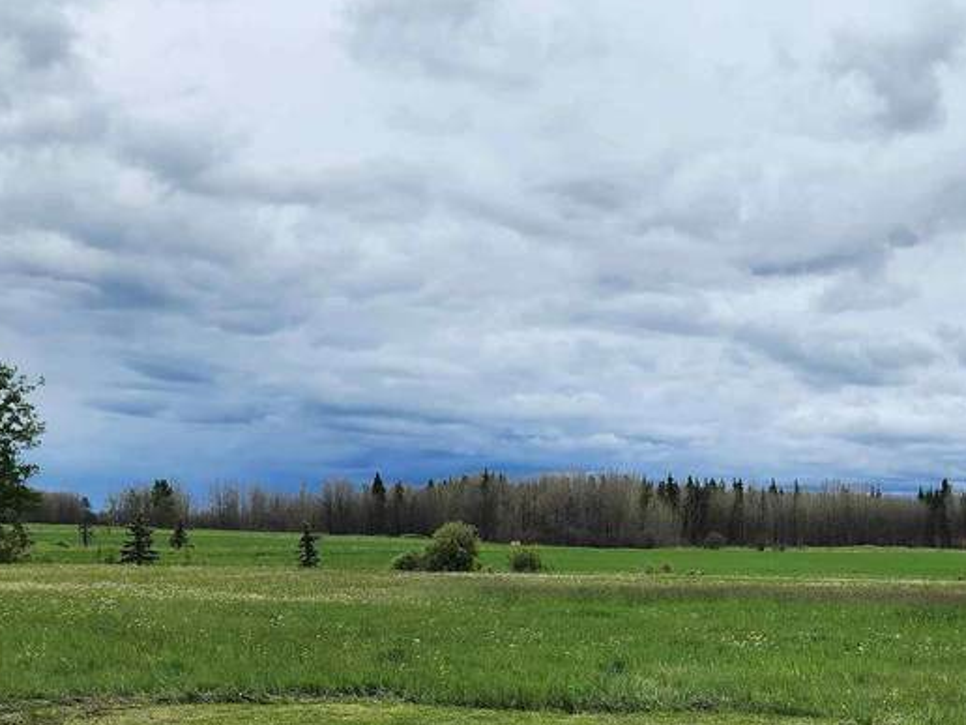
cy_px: 583
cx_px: 869
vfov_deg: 25.2
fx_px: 1591
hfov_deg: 32.1
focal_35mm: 57
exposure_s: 1/1521
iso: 12
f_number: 1.8
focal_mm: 6.4
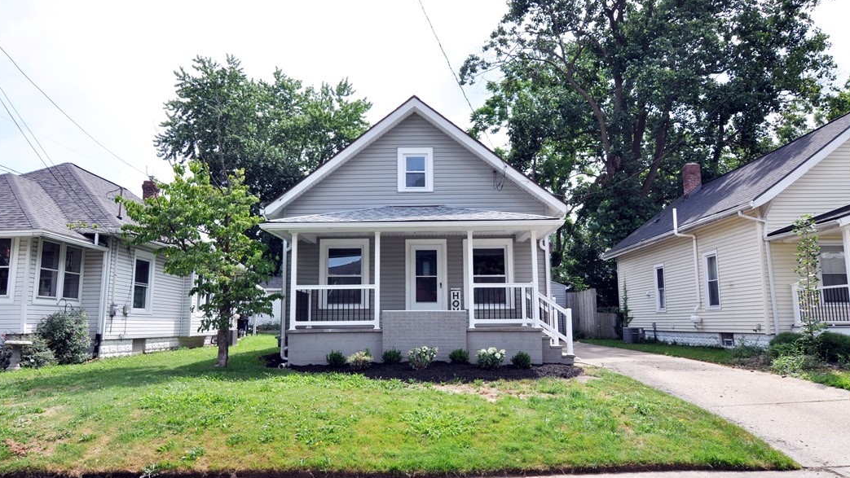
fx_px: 553
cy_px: 239
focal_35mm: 25
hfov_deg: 75.1
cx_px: 418
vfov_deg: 46.8
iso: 200
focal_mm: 15
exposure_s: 1/320
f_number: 9
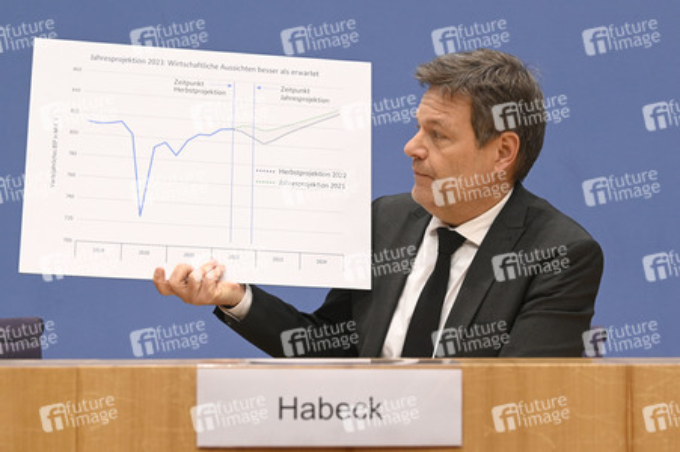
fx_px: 1359
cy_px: 226
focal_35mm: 72
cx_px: 340
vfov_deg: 18.9
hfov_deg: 28.1
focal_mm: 72
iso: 4000
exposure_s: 1/500
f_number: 5.6
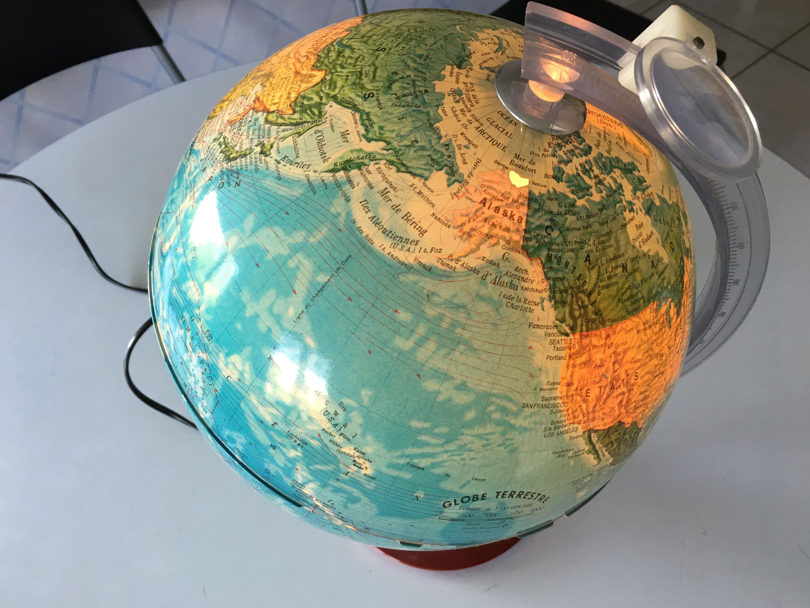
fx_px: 702
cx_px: 399
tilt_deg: -54.4
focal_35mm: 30
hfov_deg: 60.0
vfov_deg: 46.8
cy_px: 300
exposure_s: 1/17
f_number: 2.2
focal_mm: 4.15
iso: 40
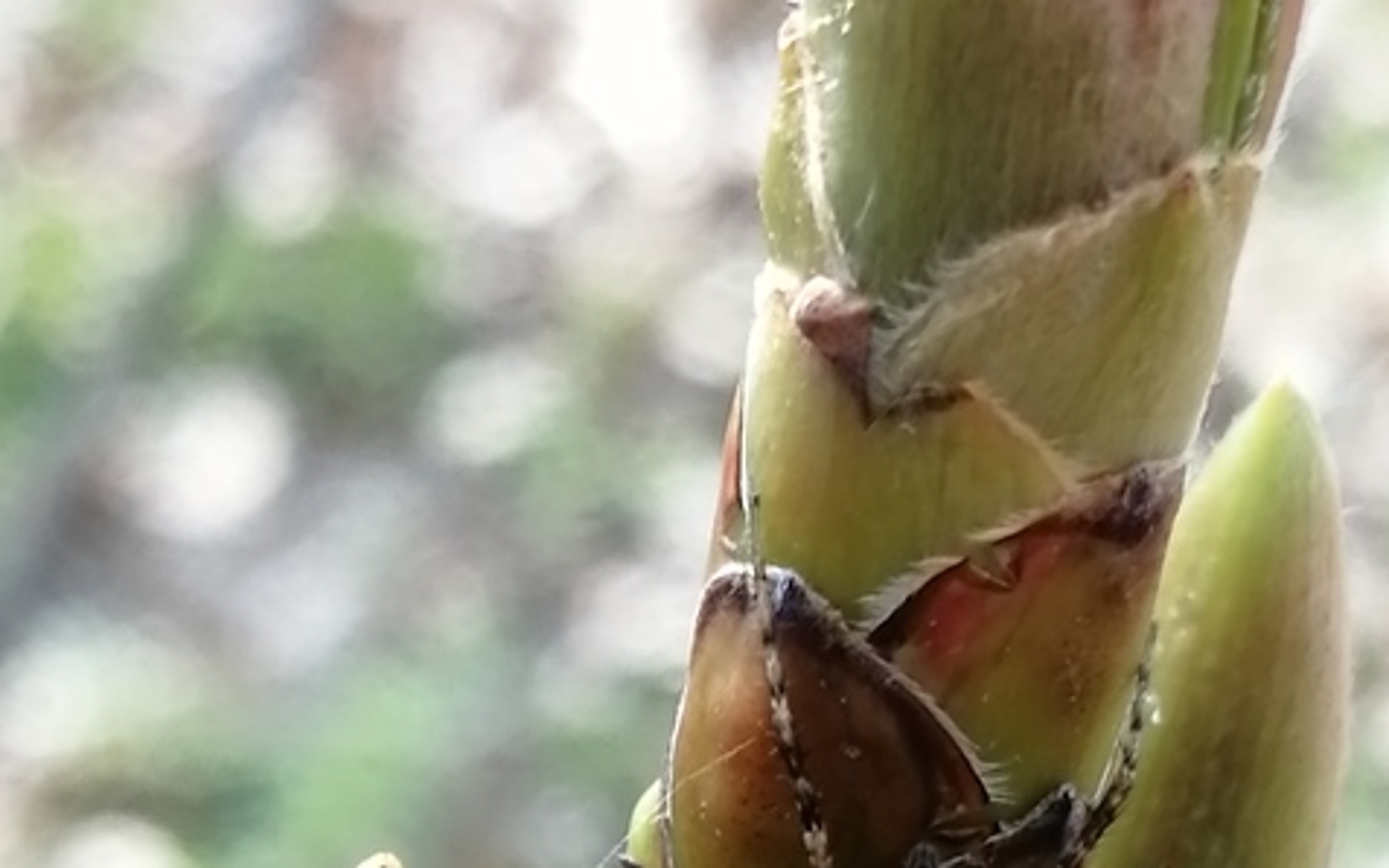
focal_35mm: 148
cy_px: 880
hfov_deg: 14.1
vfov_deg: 8.8
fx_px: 5602
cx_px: 693
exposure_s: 1/160
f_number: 1.8
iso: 50
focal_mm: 3.46
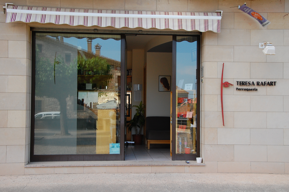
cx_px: 144
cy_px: 96
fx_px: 385
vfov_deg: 28.0
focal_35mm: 48
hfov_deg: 41.1
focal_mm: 32
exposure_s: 1/250
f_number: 8
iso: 400
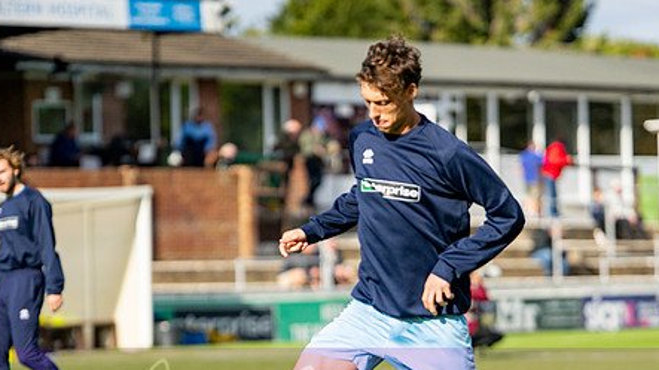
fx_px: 3774
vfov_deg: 5.6
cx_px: 348
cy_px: 332
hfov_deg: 10.0
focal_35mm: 216
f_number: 1.4
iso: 100
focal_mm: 85
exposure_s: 1/8000
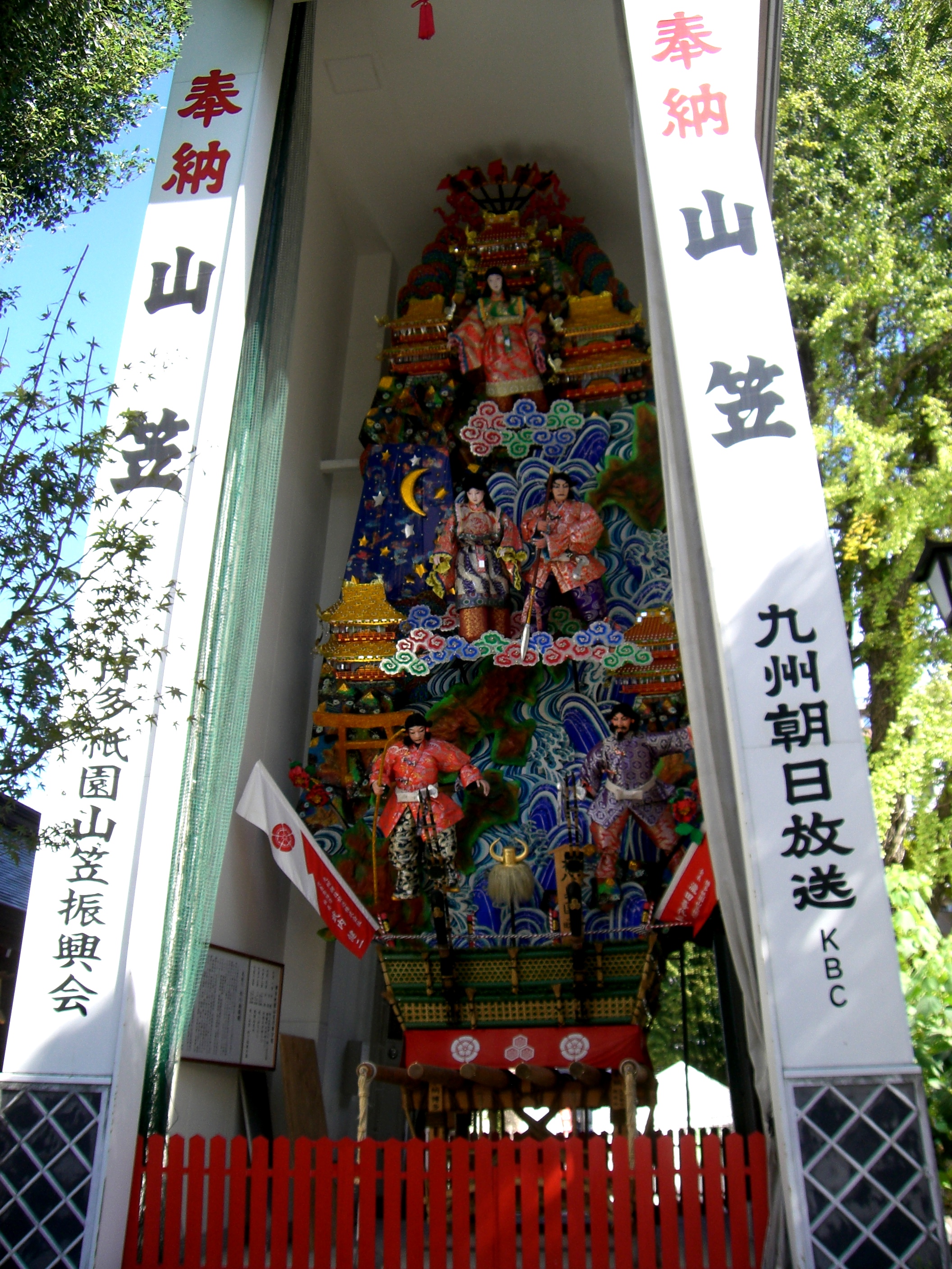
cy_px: 634
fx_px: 1393
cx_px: 476
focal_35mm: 38
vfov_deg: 49.0
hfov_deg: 37.7
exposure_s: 1/160
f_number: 4.3
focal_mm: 6.2
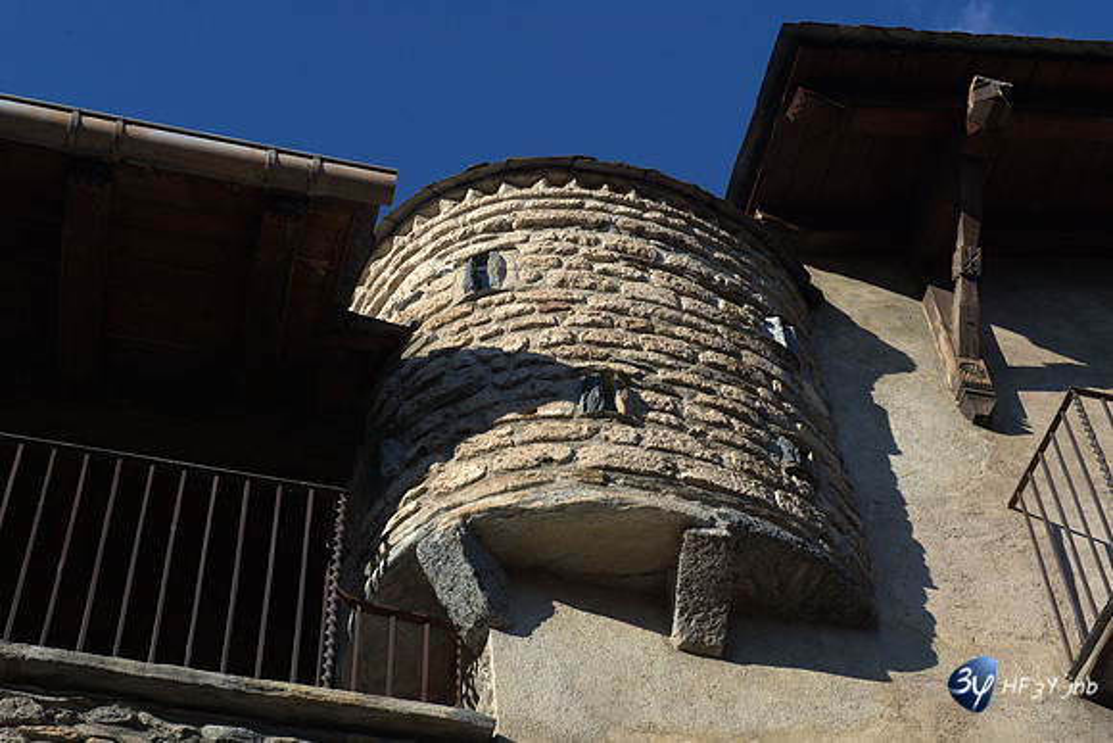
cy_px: 372
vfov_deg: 19.5
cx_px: 556
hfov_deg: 28.8
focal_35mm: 70
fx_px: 2165
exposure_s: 1/320
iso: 400
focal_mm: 70
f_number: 9
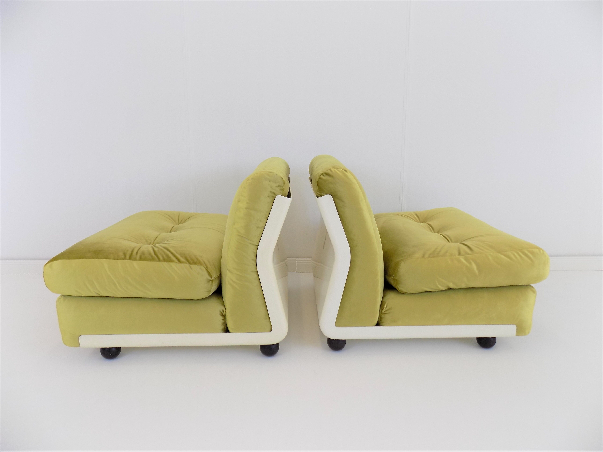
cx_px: 302
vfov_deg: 58.9
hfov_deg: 73.9
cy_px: 226
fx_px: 401
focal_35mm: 23
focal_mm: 4
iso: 80
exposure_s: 1/50
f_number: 3.1
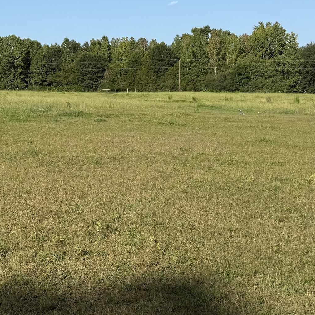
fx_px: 659
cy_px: 48
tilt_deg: +2.3
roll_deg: +0.1
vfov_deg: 26.2
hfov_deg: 24.9
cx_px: -37
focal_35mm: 64
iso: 80
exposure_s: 1/4673
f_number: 1.78
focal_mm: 6.76
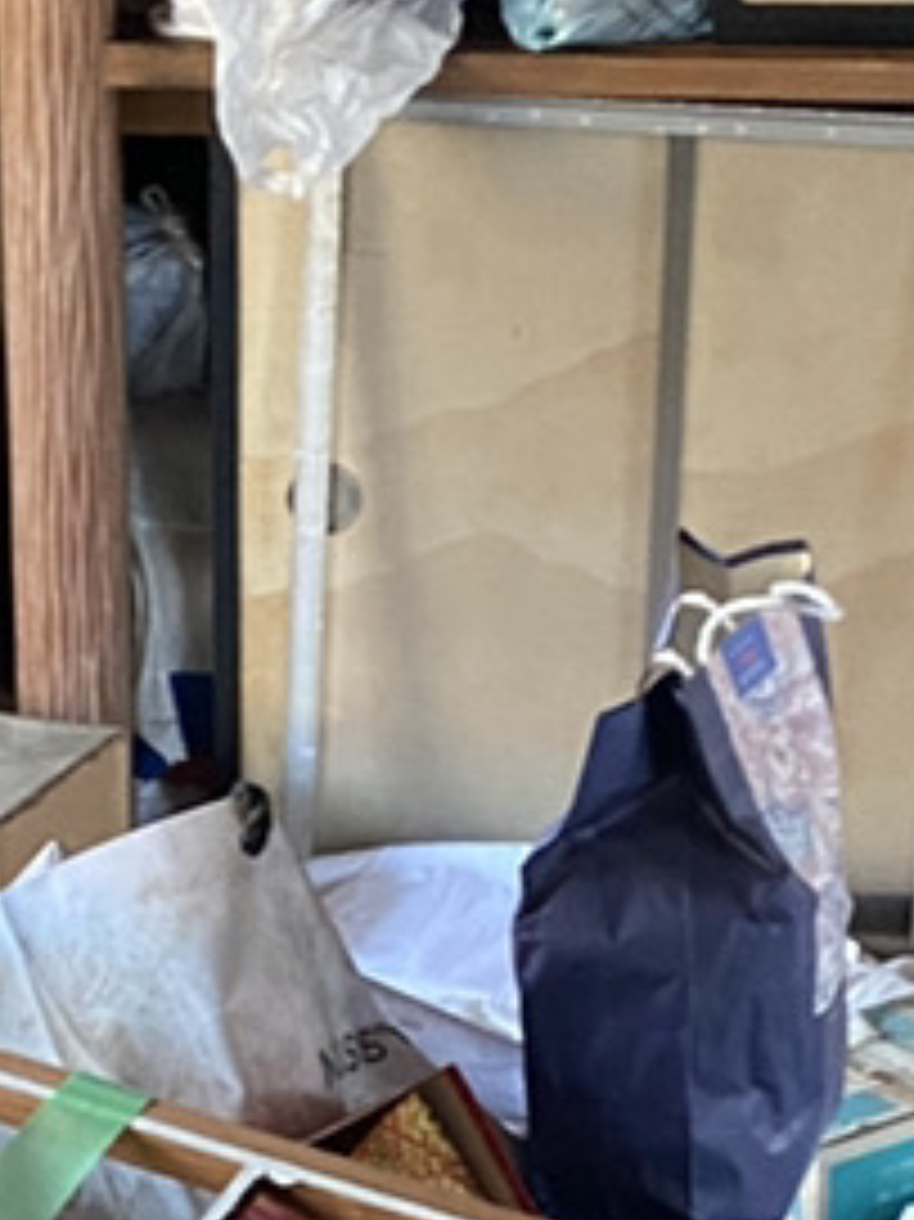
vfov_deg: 17.0
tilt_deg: -22.2
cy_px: 990
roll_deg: -0.8
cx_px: 297
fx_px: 4052
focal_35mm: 115
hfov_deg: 12.9
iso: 500
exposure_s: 1/60
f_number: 1.8
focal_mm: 4.25
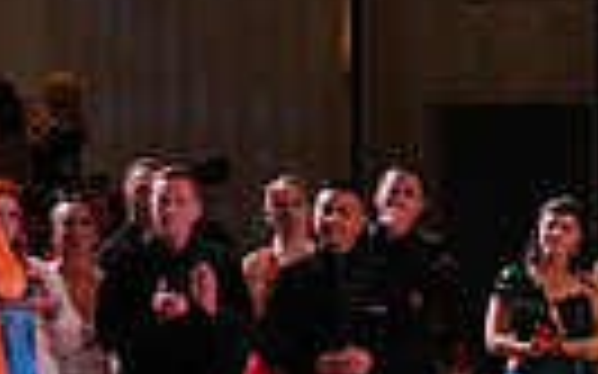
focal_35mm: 263
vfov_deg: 5.0
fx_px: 4284
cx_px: 1151
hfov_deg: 7.7
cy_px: 547
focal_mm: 59
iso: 2000
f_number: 7.1
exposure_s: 1/160
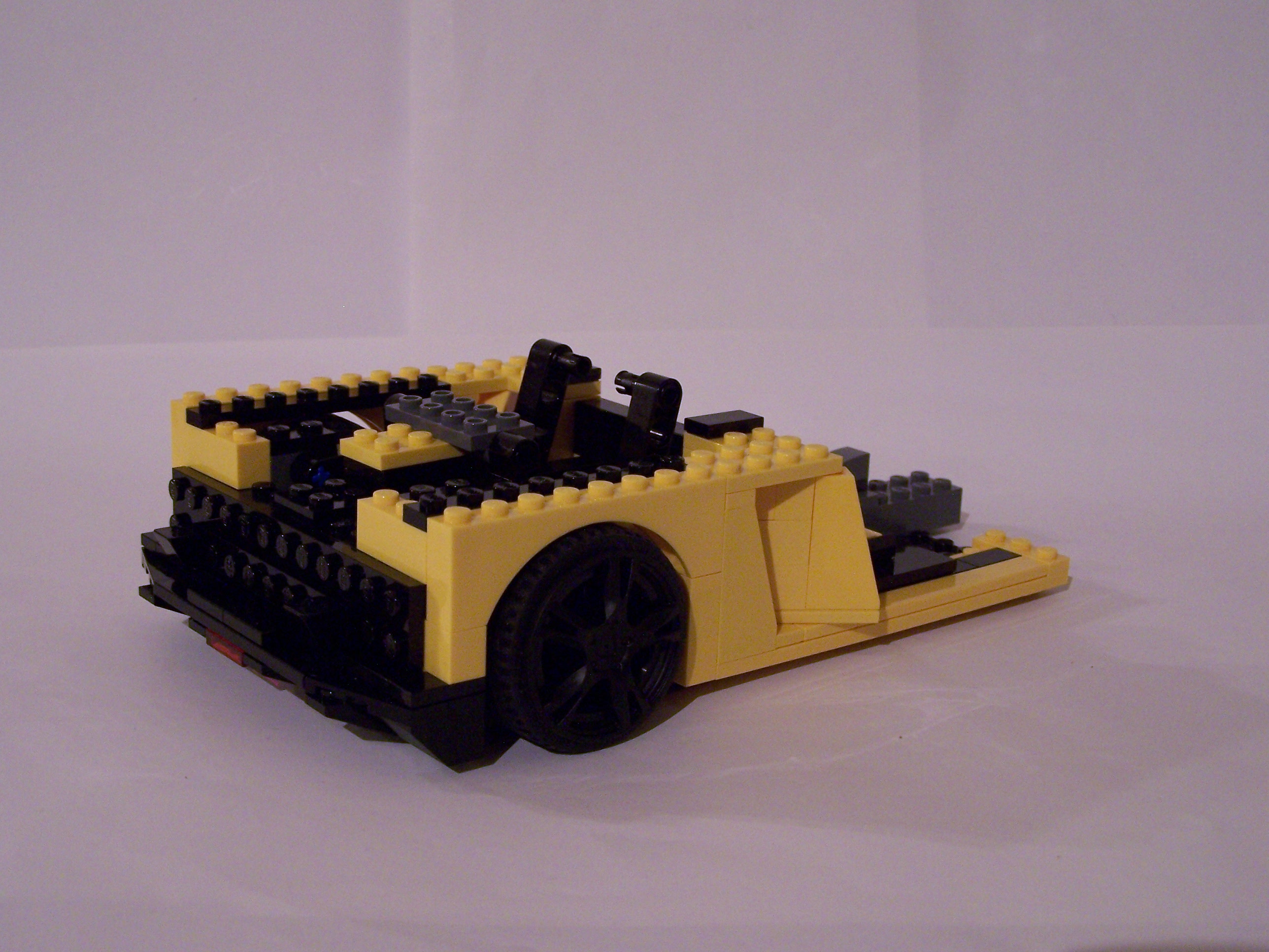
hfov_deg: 37.5
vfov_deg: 28.6
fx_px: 1870
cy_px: 476
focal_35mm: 51
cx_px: 634
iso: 200
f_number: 3
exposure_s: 1/8
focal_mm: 8.5
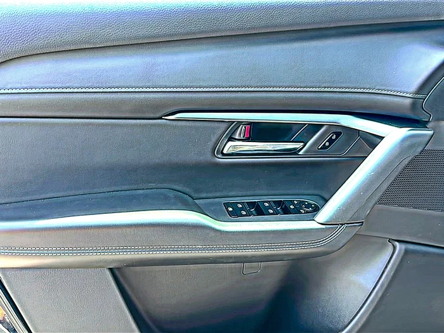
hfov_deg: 54.0
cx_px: 222
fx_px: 436
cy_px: 166
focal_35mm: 34
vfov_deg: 41.8
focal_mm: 6.86
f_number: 1.78
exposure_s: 1/143
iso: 100
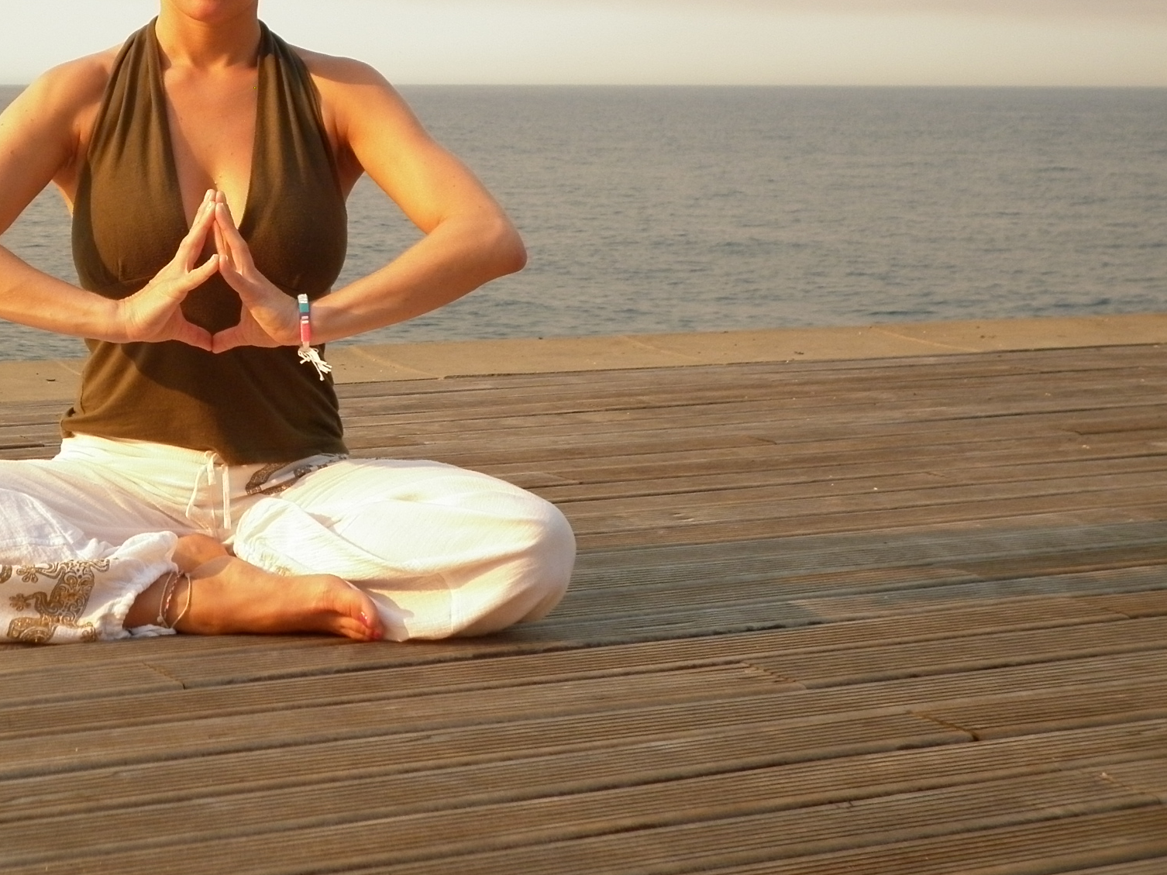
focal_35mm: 85
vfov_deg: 17.2
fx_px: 2865
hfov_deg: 22.6
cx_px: 183
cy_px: 144
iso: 80
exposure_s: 1/400
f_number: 3.8
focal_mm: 9
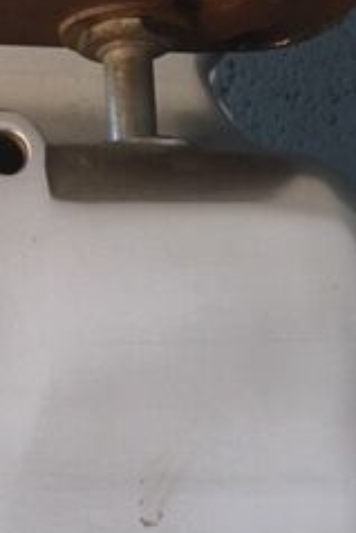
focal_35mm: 81
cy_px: 347
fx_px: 1200
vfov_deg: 24.9
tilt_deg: +6.3
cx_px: 0
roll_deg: +3.5
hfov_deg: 16.5
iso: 200
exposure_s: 1/20
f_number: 2.2
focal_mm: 4.15
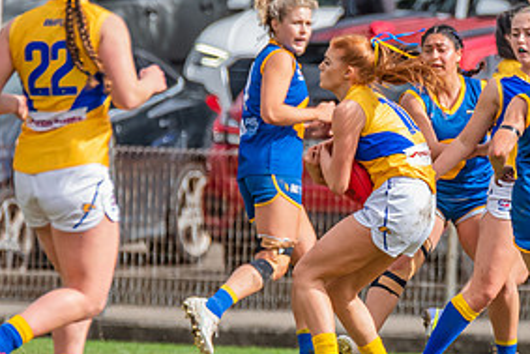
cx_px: 454
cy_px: 204
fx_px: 23817
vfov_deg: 0.9
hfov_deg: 1.3
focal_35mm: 1617
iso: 800
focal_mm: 550
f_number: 8
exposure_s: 1/1600
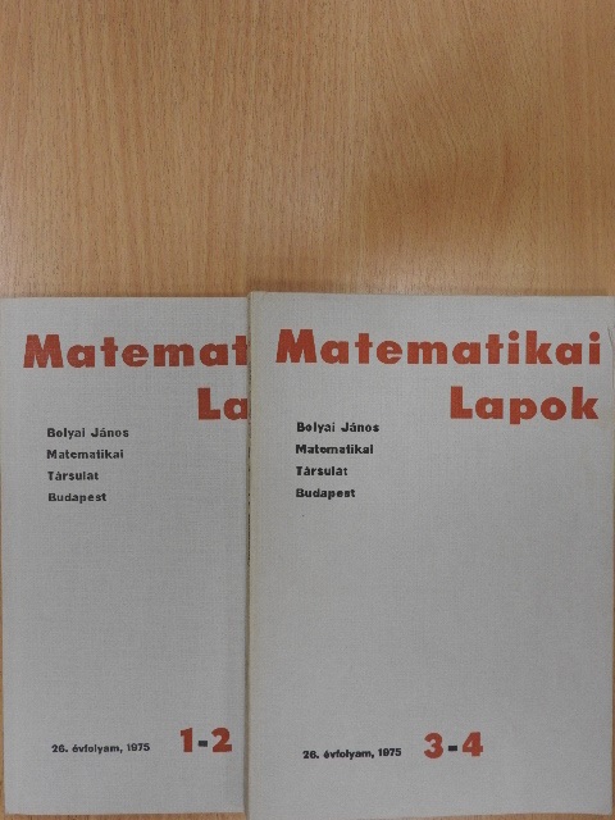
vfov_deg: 52.6
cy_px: 410
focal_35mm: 35
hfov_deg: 40.7
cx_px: 308
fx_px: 829
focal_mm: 6.3
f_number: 3.8
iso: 250
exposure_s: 1/60
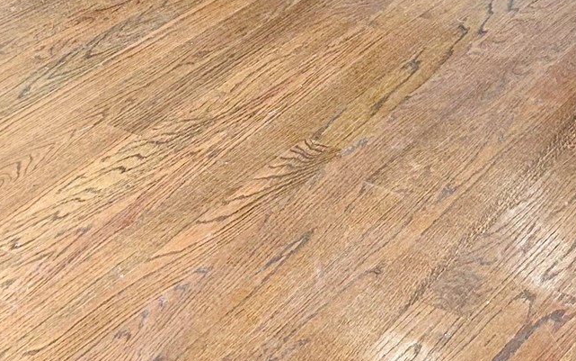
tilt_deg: -8.4
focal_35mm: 99
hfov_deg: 19.6
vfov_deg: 11.0
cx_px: 715
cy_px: -536
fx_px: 1554
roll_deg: -0.8
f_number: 1.5
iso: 64
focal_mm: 5.7
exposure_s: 1/170
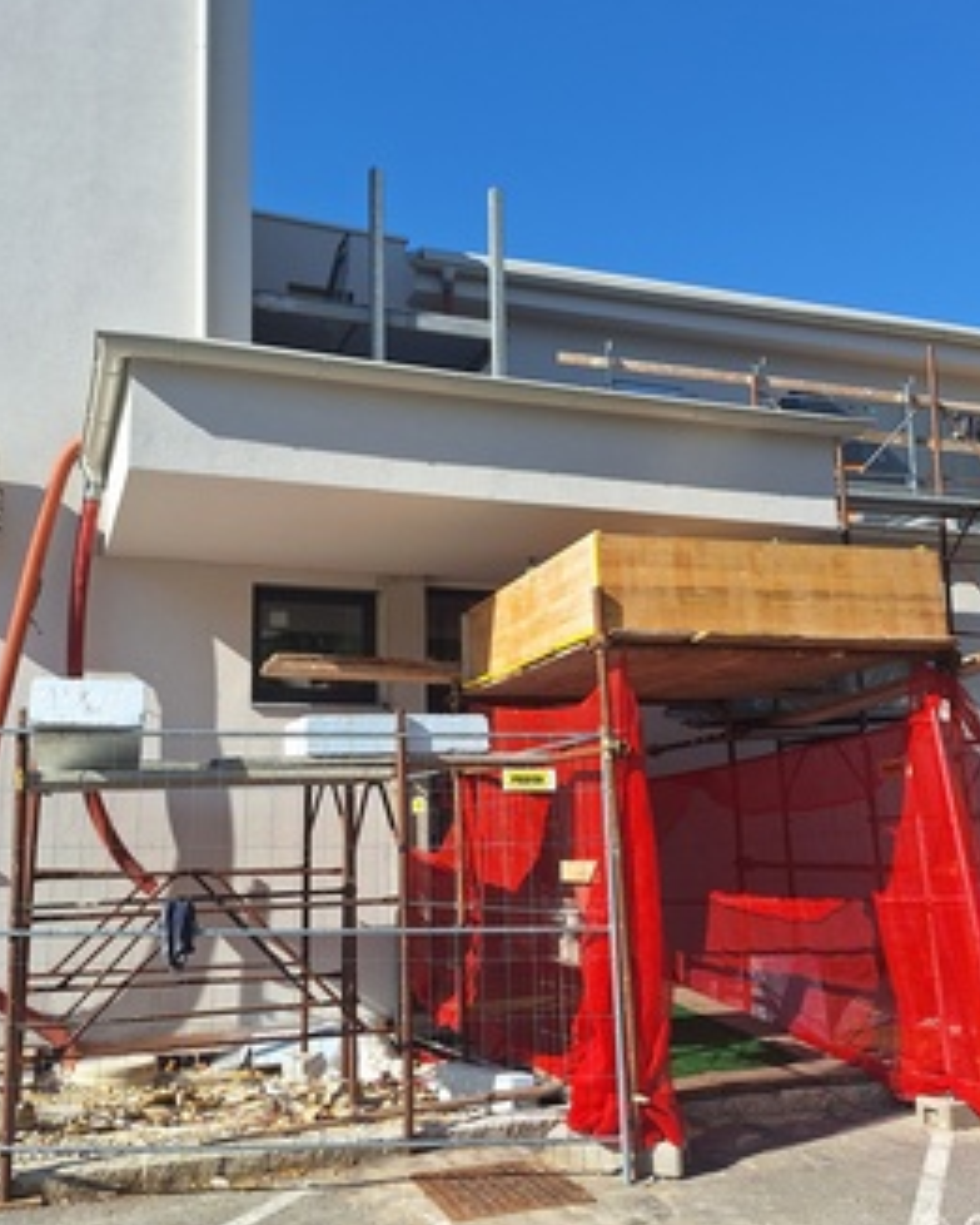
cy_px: 624
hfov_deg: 46.9
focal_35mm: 31
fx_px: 1123
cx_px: 402
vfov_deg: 57.2
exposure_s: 1/2262
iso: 40
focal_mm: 5.54
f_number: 1.8
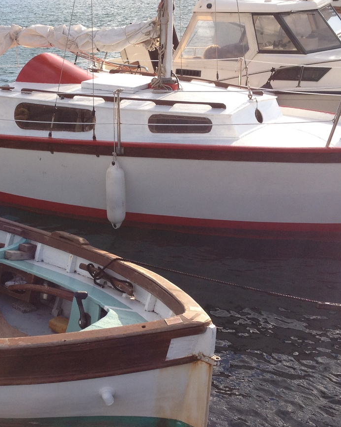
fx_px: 795
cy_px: 220
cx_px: 79
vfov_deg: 30.0
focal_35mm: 63
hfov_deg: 23.9
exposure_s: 1/746
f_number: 2.4
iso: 64
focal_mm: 4.28
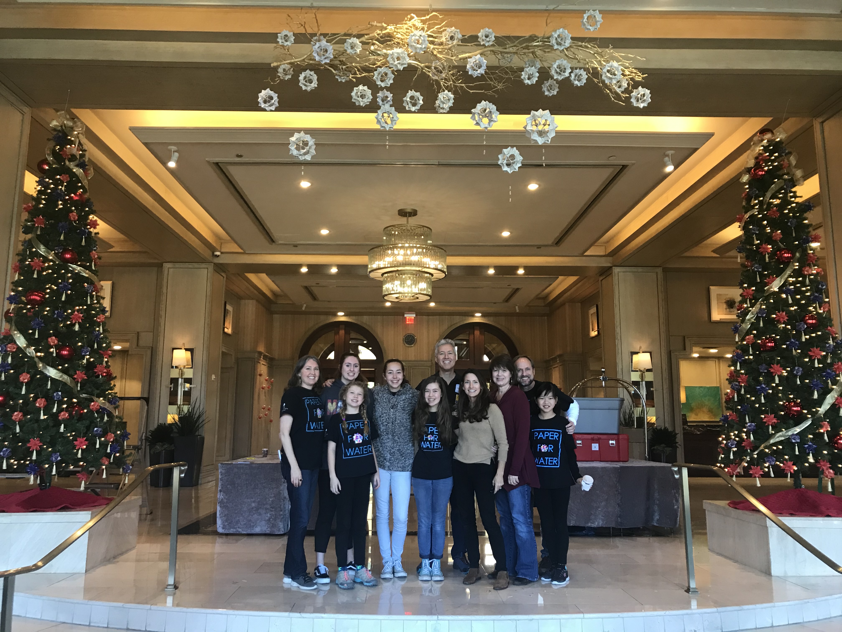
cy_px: 316
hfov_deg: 63.4
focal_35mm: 28
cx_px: 421
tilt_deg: +9.9
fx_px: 681
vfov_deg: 49.7
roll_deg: +0.3
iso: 40
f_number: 1.8
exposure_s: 1/17
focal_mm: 3.99
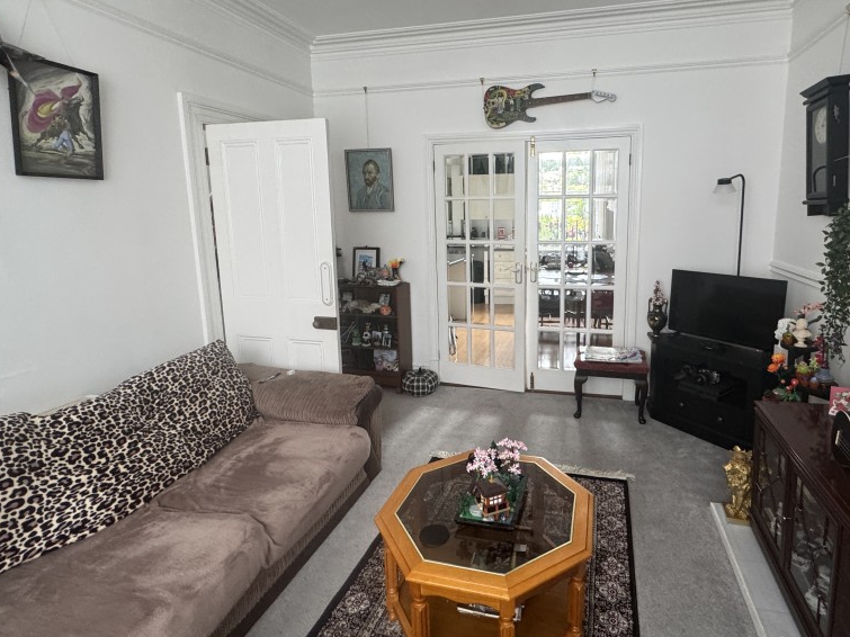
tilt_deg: -4.0
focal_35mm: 19
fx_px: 466
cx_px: 492
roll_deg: +0.4
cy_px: 279
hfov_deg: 84.0
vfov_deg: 68.4
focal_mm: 2.22
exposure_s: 1/99
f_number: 2.2
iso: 250
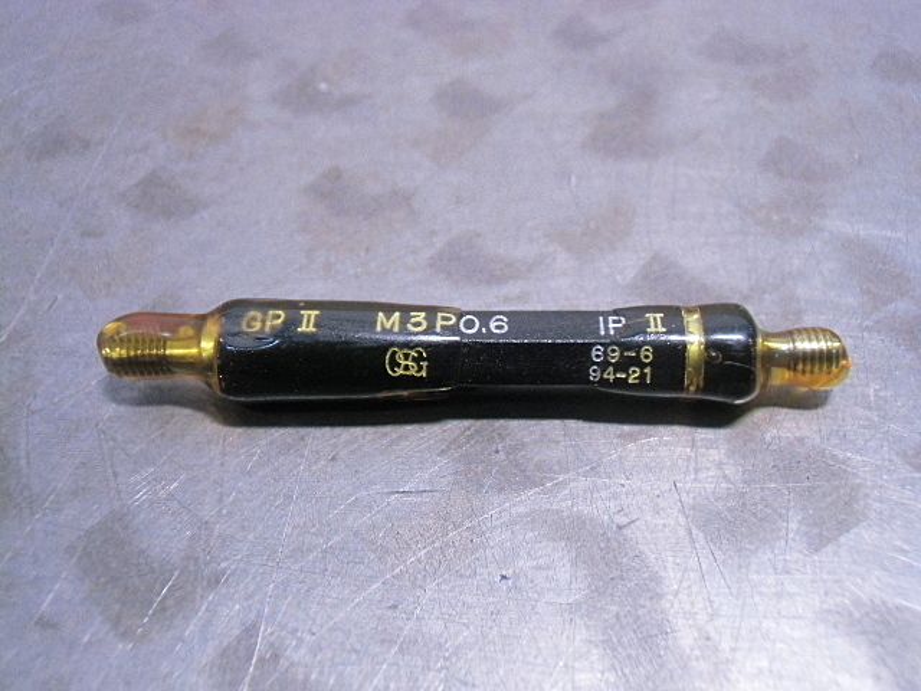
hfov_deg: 49.0
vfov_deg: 37.7
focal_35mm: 38
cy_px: 346
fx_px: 1011
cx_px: 460
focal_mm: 6.67
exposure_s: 1/20
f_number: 3.9
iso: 400
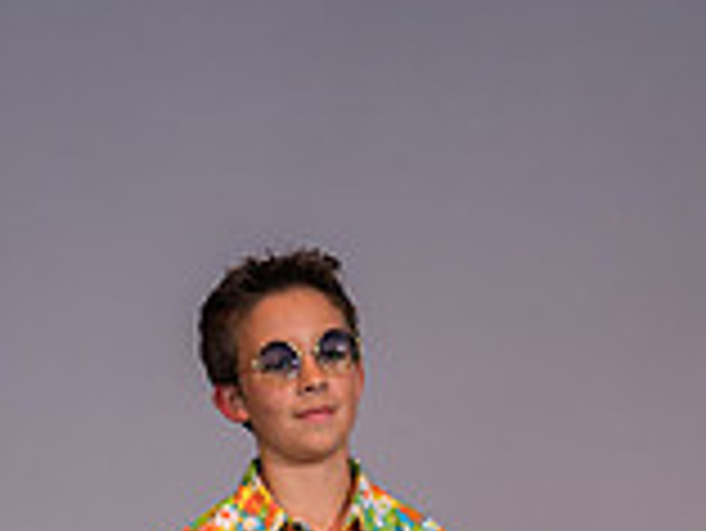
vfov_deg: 4.4
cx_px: 351
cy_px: 990
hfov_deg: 6.0
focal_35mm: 331
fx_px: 6756
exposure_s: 1/500
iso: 400
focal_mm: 120
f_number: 2.8
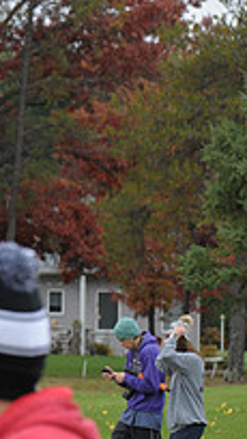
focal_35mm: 372
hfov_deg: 3.2
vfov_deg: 5.8
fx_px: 4324
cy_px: 370
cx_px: -367
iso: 1000
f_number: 6.3
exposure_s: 1/800
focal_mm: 125
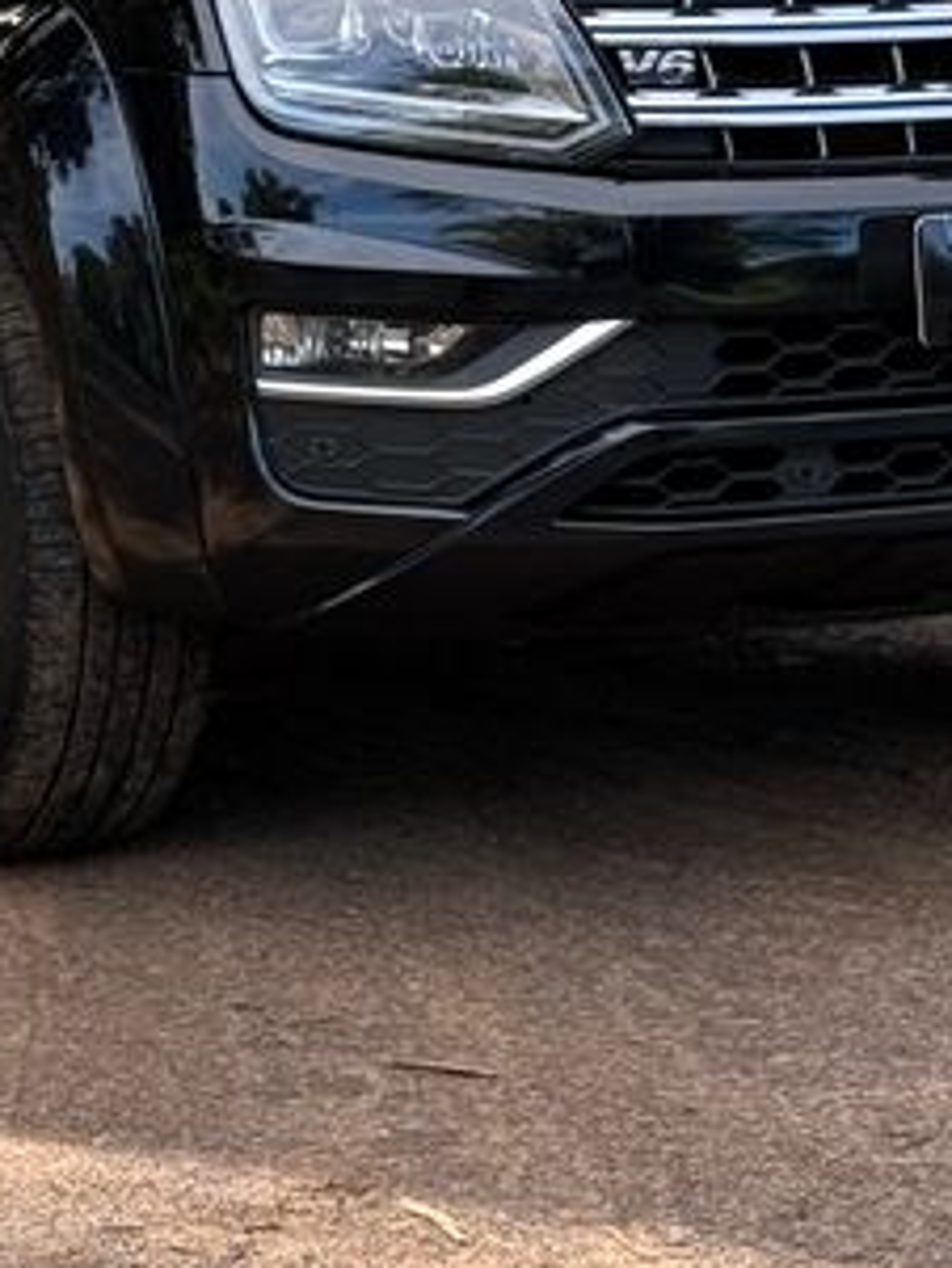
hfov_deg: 11.5
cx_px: 181
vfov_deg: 15.0
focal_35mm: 129
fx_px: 4727
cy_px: 34
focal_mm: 6.76
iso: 80
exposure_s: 1/819
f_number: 1.78
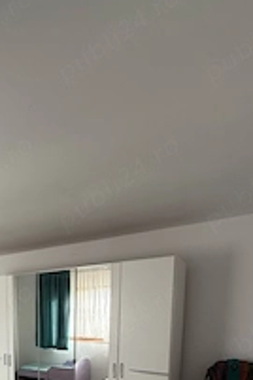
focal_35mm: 29
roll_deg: +0.2
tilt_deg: -5.4
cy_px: 354
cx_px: 9
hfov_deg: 40.3
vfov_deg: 54.1
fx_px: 306
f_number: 2.2
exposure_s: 1/99
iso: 64
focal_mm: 2.22
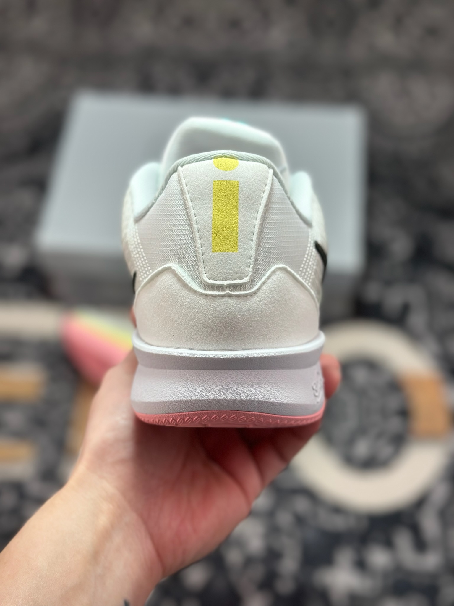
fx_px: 839
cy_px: 303
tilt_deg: -56.1
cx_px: 227
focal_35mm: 48
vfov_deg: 39.7
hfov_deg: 30.3
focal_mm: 6.86
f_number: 1.78
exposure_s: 1/1085
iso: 80
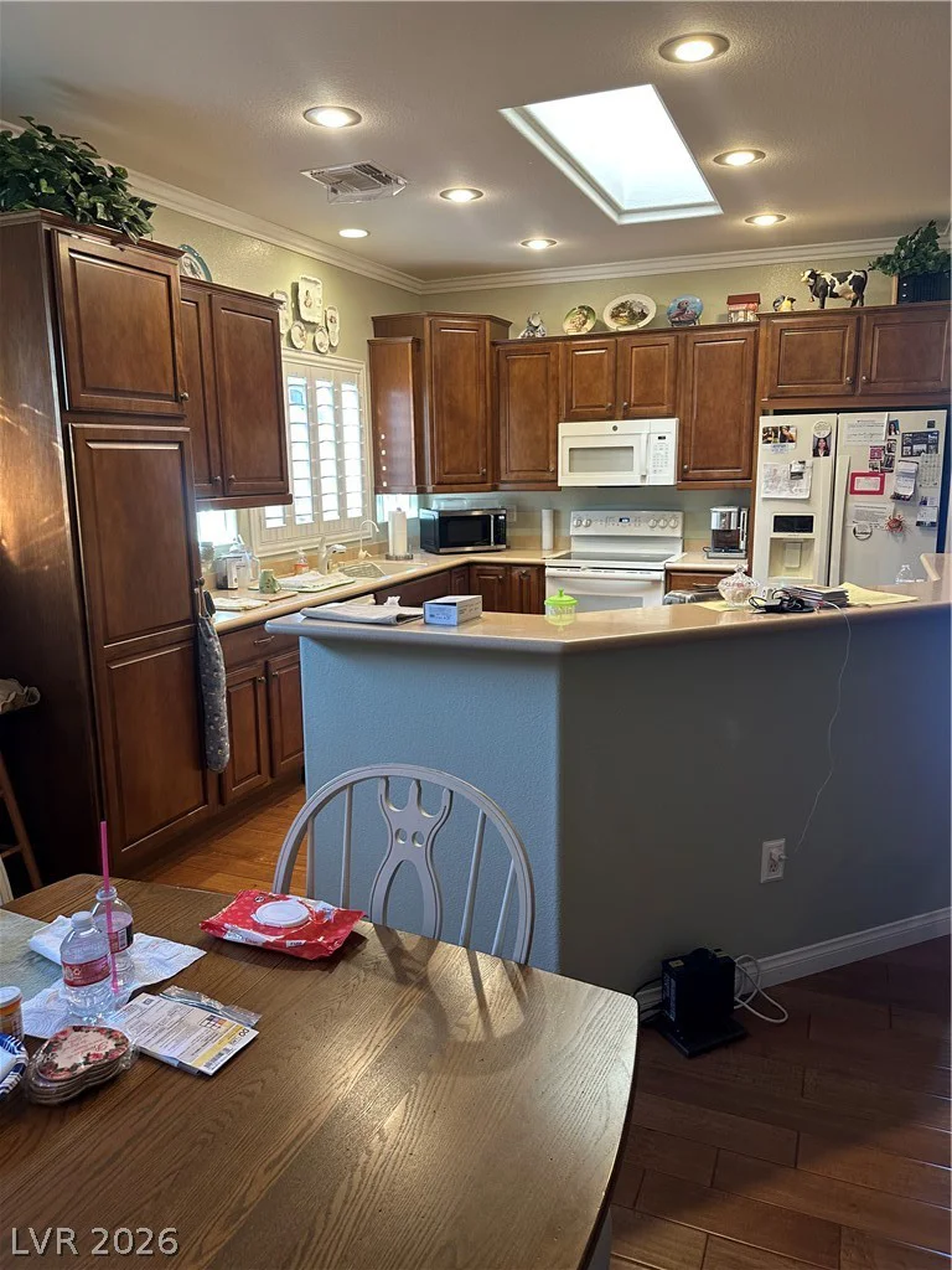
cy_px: 635
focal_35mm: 24
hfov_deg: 56.8
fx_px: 880
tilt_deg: -10.4
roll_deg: +0.6
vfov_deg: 71.6
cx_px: 476
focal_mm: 6.86
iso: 160
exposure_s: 1/60
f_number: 1.78
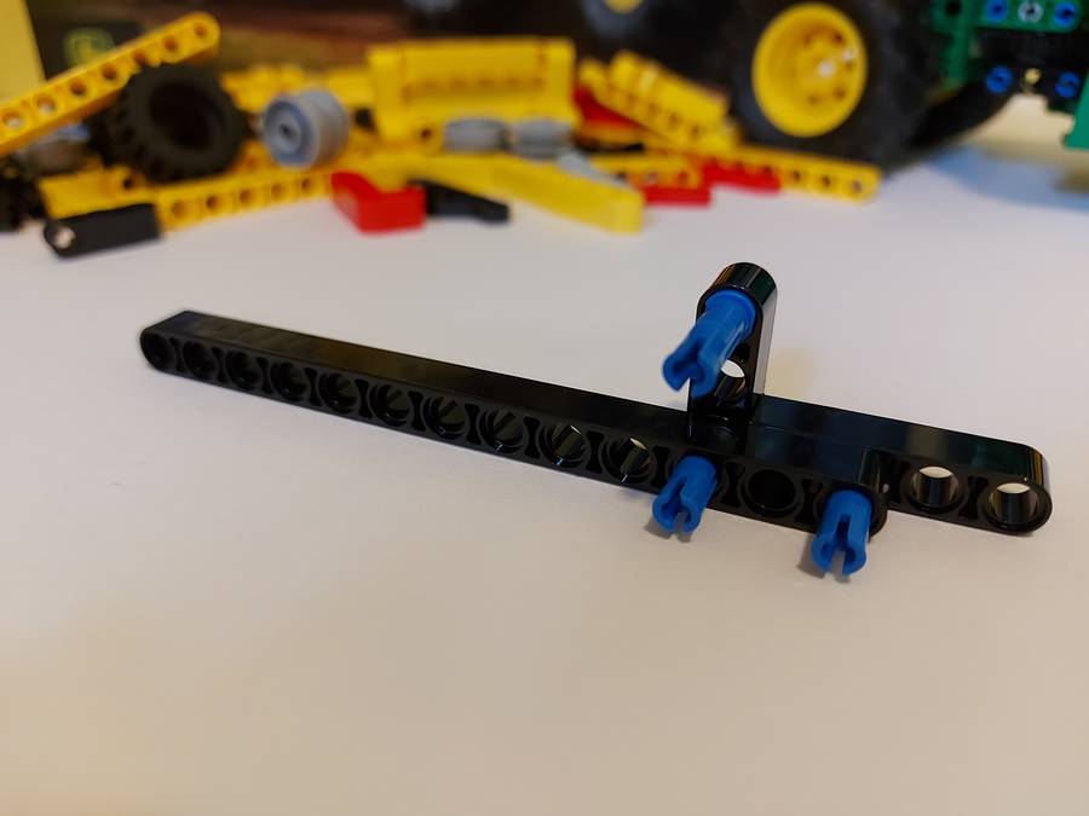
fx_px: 755
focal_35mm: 24
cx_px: 544
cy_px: 408
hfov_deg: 71.6
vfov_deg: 56.8
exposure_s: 1/50
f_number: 1.8
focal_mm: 5.23
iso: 250
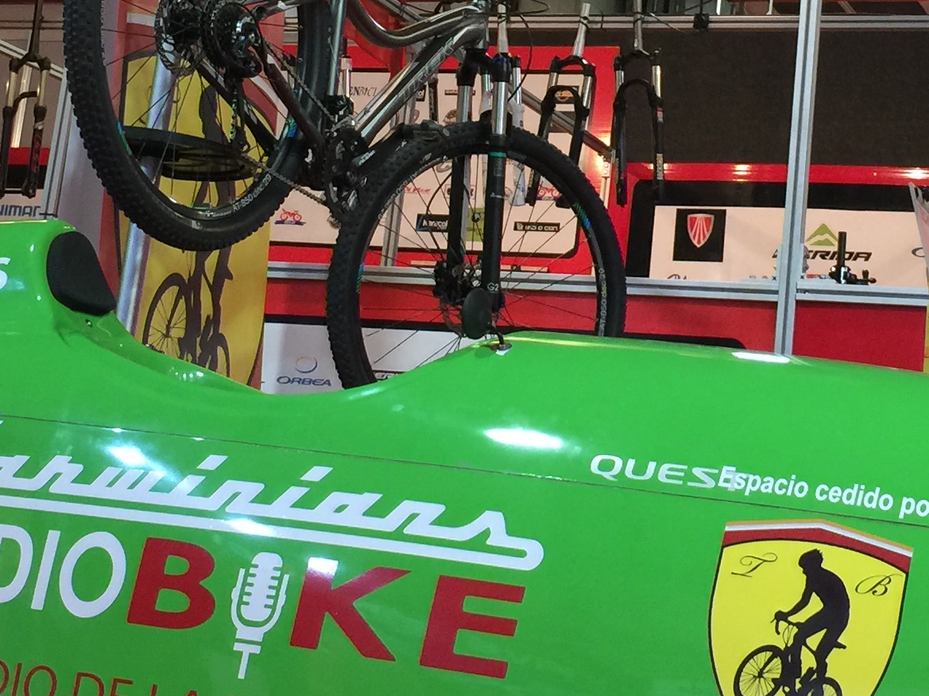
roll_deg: -6.5
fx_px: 2173
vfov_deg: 17.9
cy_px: 59
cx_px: 577
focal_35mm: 81
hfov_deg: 24.1
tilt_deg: +13.8
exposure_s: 1/15
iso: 64
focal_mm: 4.15
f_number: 2.2
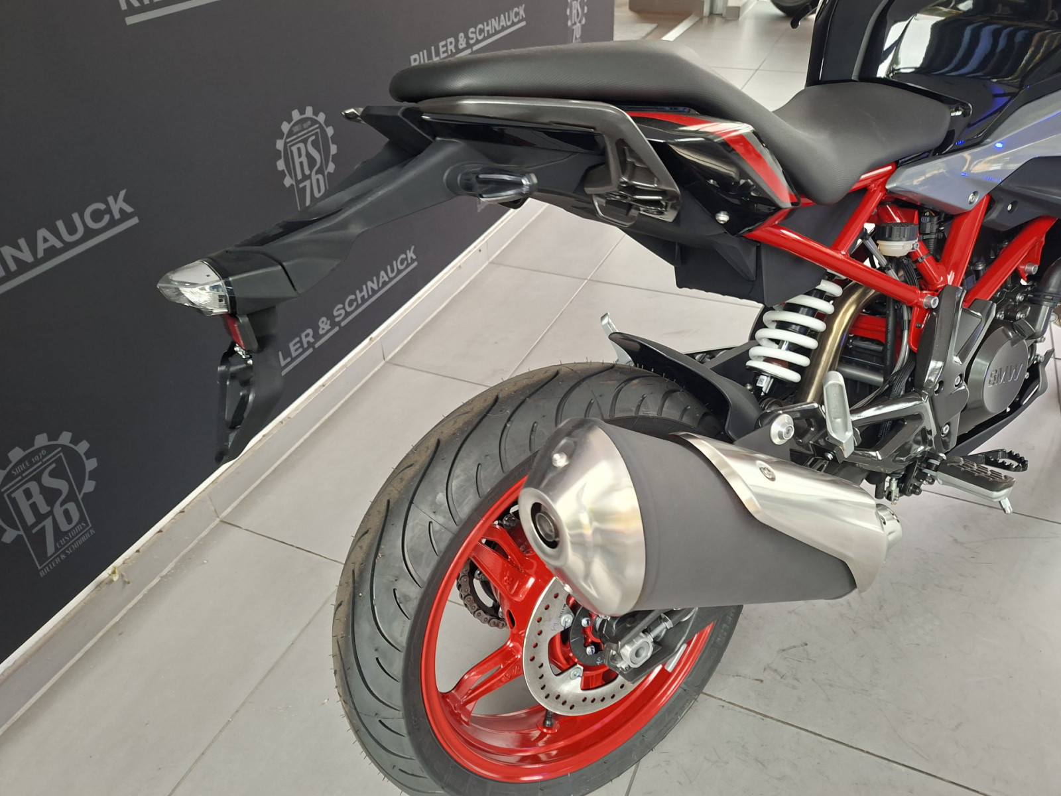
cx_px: 530
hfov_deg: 73.9
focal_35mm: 23
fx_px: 705
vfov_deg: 58.9
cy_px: 398
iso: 250
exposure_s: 1/30
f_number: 1.8
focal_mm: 5.54
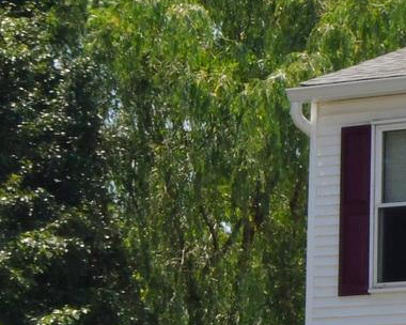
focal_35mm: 182
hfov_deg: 9.6
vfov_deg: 8.5
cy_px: 278
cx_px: 923
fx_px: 2187
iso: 500
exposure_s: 1/250
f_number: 22
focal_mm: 24
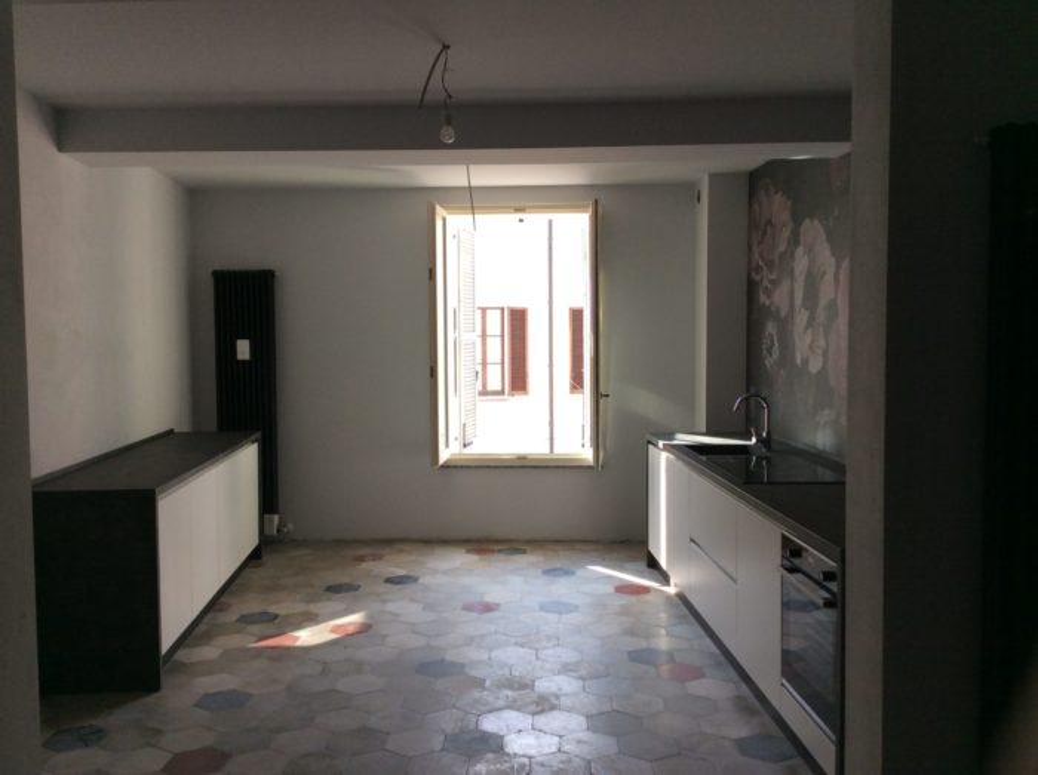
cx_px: 519
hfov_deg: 56.9
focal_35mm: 32
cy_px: 388
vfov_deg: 44.1
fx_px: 958
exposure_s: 1/120
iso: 40
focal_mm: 3.3
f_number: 2.4
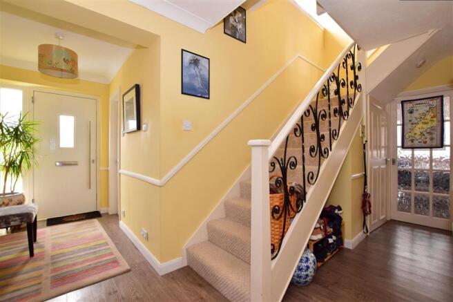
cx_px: 226
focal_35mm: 15
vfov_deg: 77.3
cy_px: 151
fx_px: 189
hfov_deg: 100.4
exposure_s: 1/6
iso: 400
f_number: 7.1
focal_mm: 10
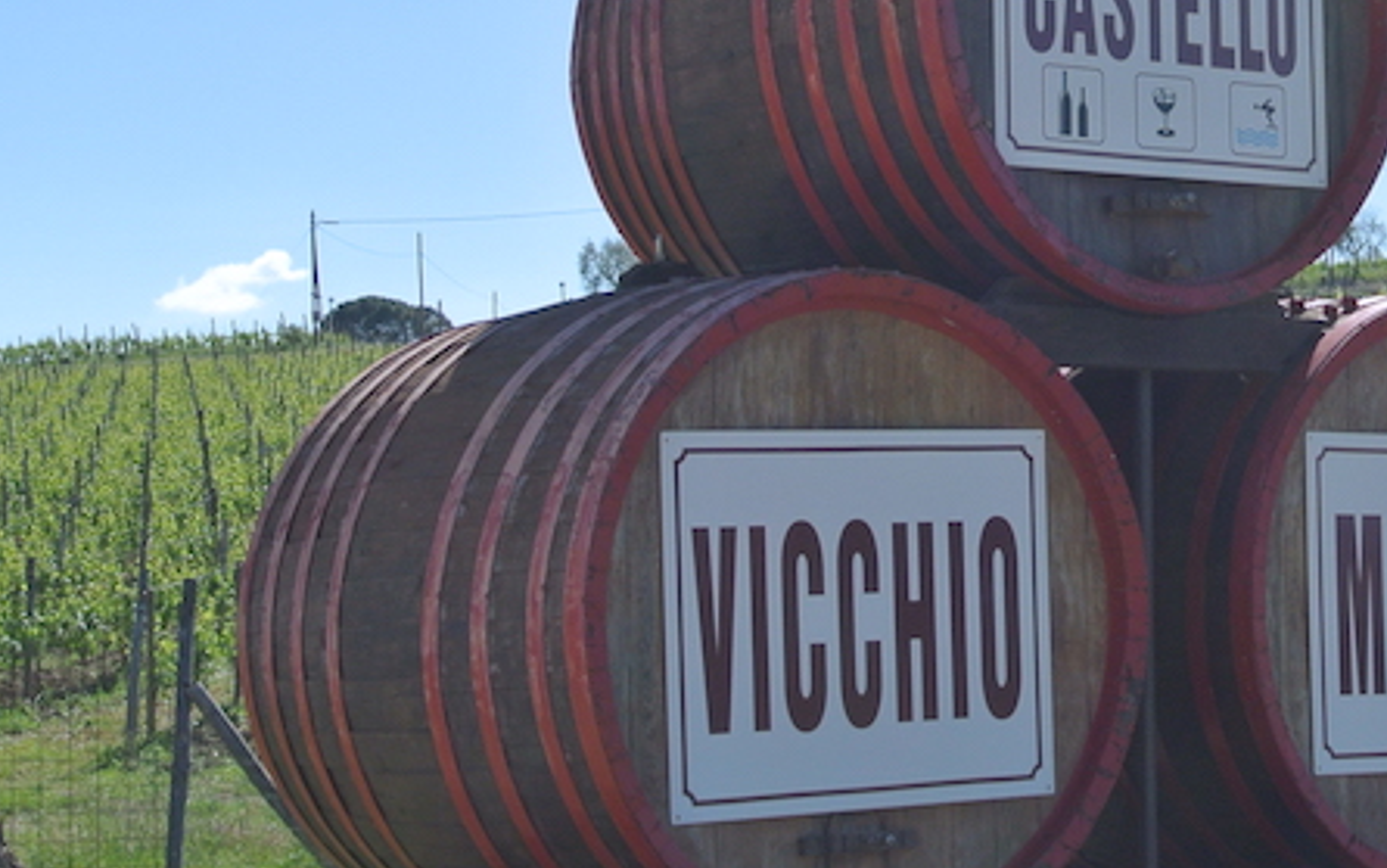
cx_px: 1446
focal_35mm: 103
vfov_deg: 12.7
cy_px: 484
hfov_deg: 19.5
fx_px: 3894
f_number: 5.6
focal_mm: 16.9
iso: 100
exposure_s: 1/500
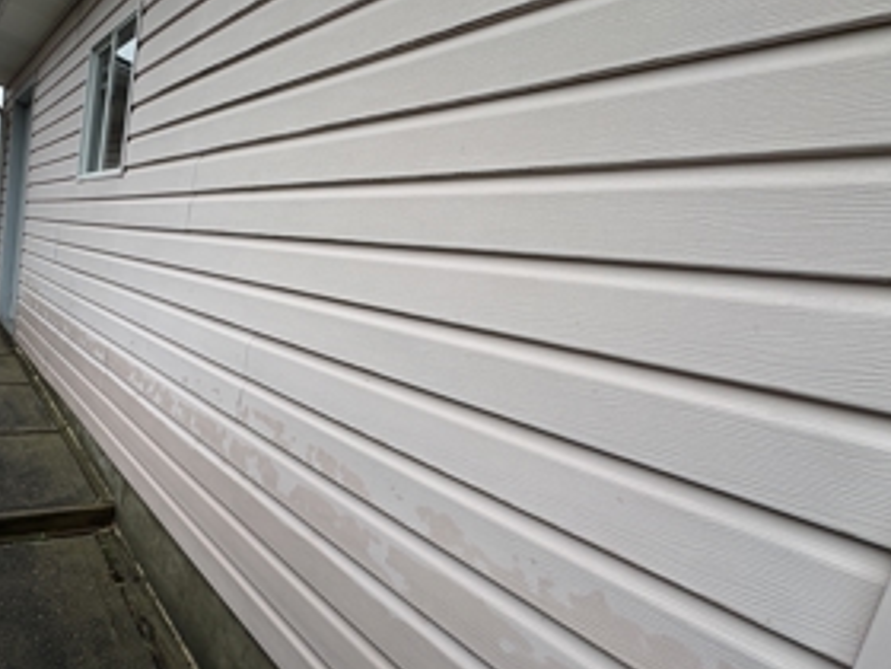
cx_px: 299
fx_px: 515
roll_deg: -10.4
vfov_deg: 65.8
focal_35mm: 20
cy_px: 370
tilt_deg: -6.7
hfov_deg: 79.1
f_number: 2.2
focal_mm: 2.22
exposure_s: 1/275
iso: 40
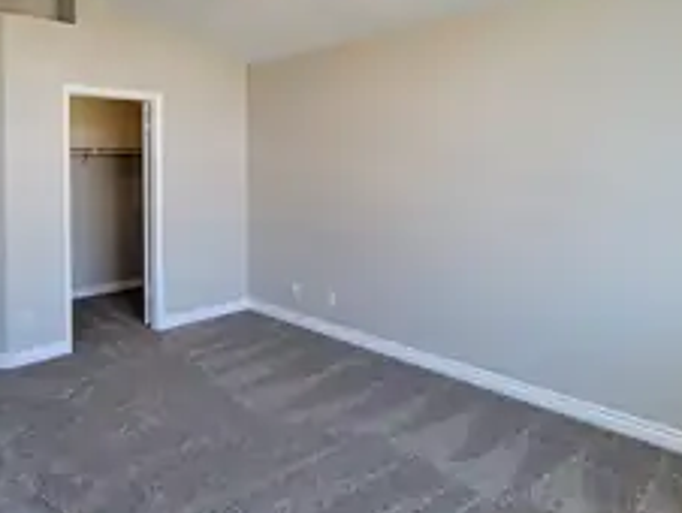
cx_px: 238
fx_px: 454
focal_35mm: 23
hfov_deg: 72.1
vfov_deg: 57.5
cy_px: 166
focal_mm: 2.2
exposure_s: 1/60
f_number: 2.2
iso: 160
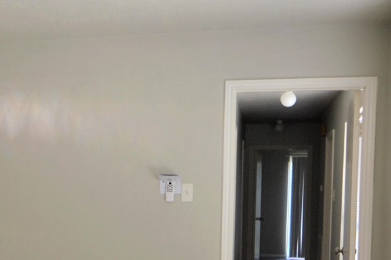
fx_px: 672
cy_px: 228
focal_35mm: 62
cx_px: 81
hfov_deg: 31.6
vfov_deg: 21.5
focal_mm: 11
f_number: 4
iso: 100
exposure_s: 1/100
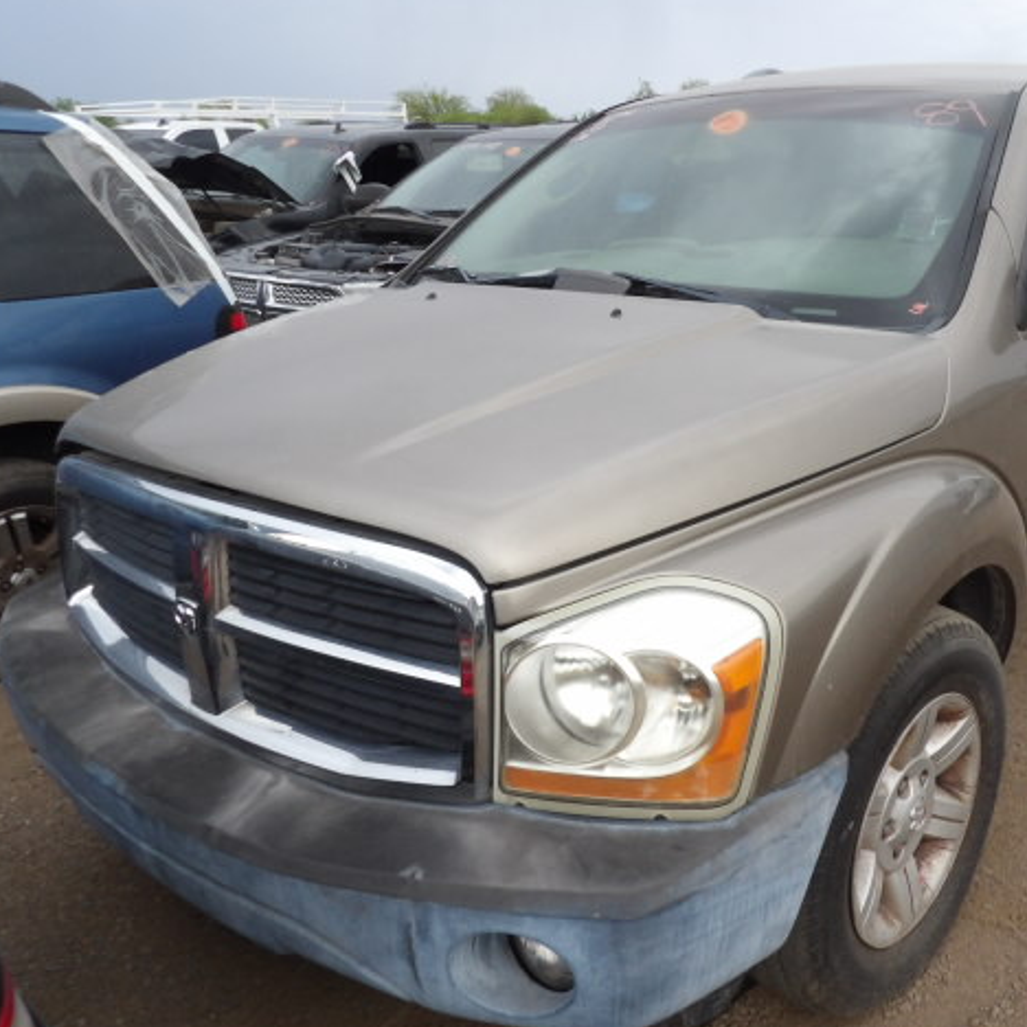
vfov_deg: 55.6
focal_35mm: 29
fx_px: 973
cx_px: 643
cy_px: 516
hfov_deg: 55.0
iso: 200
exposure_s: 1/32
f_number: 3.2
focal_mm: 4.3
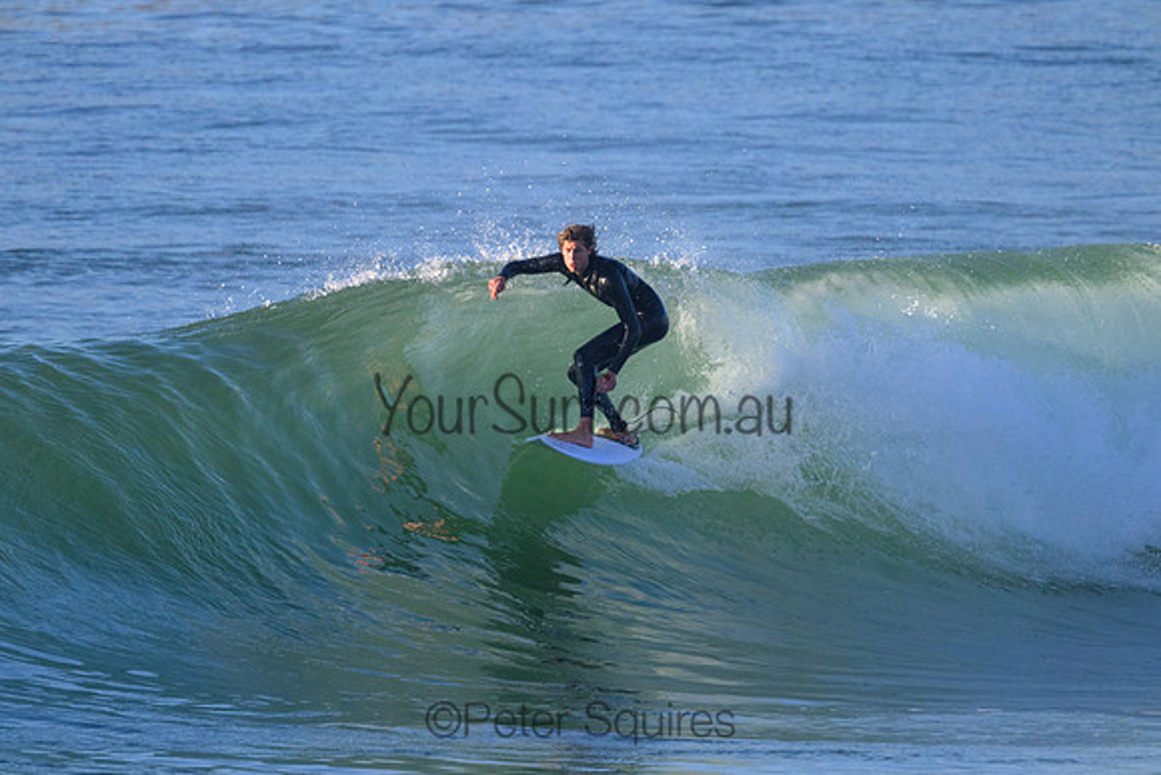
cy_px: 388
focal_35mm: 800
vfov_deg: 1.7
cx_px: 580
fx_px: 25805
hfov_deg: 2.6
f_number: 11
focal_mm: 800
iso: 3600
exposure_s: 1/2000
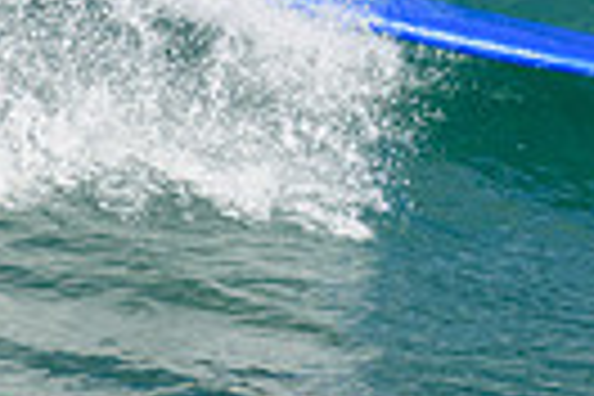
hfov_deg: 0.6
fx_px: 54231
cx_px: 634
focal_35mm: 3287
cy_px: -299
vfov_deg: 0.4
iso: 400
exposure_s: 1/2000
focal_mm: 500
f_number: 5.6
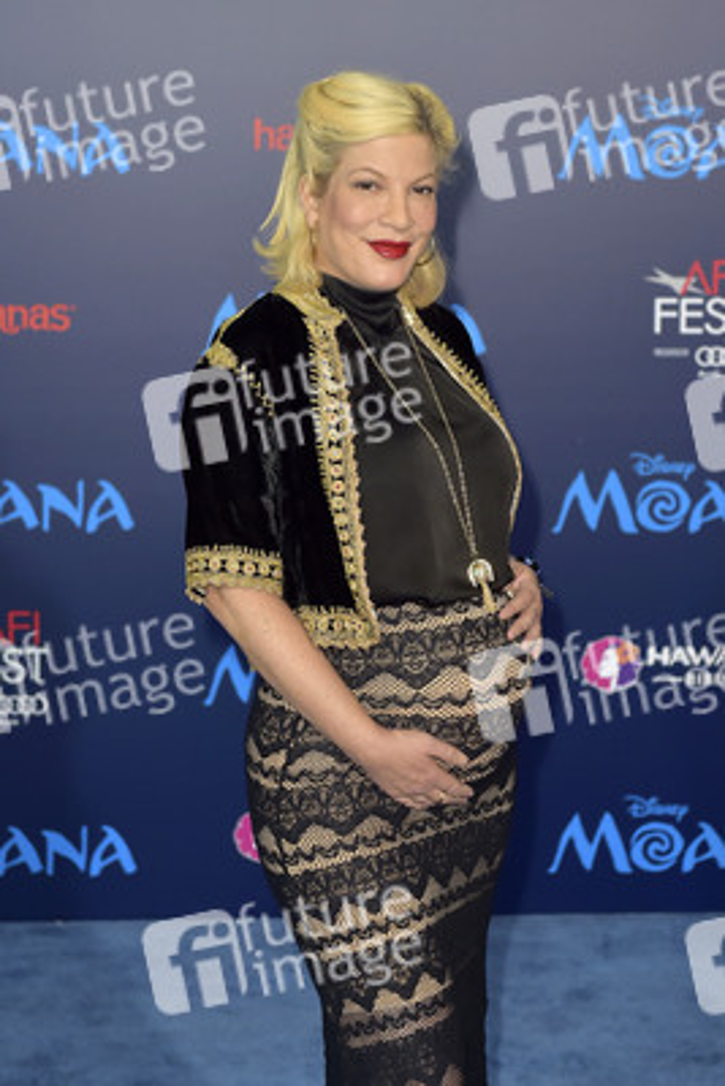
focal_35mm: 62
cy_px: 543
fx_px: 1871
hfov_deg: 21.9
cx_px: 362
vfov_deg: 32.4
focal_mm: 62
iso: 400
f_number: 4.5
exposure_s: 1/320
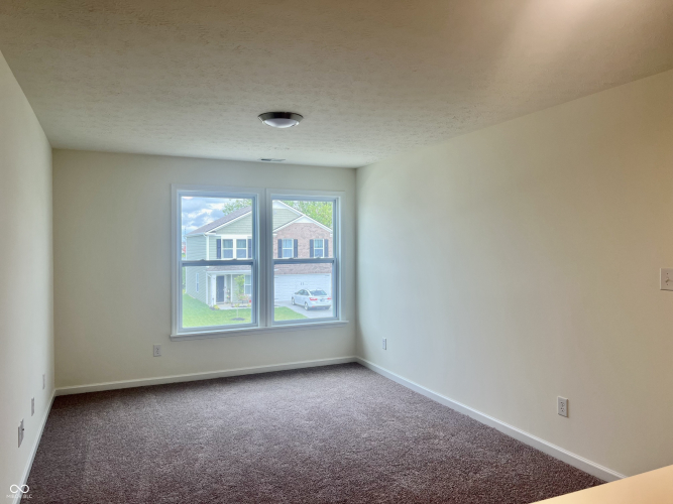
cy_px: 252
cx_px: 336
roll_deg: +0.6
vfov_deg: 53.0
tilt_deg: -0.5
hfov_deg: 67.3
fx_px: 505
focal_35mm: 26
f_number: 1.5
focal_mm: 5.7
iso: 40
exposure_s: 1/188
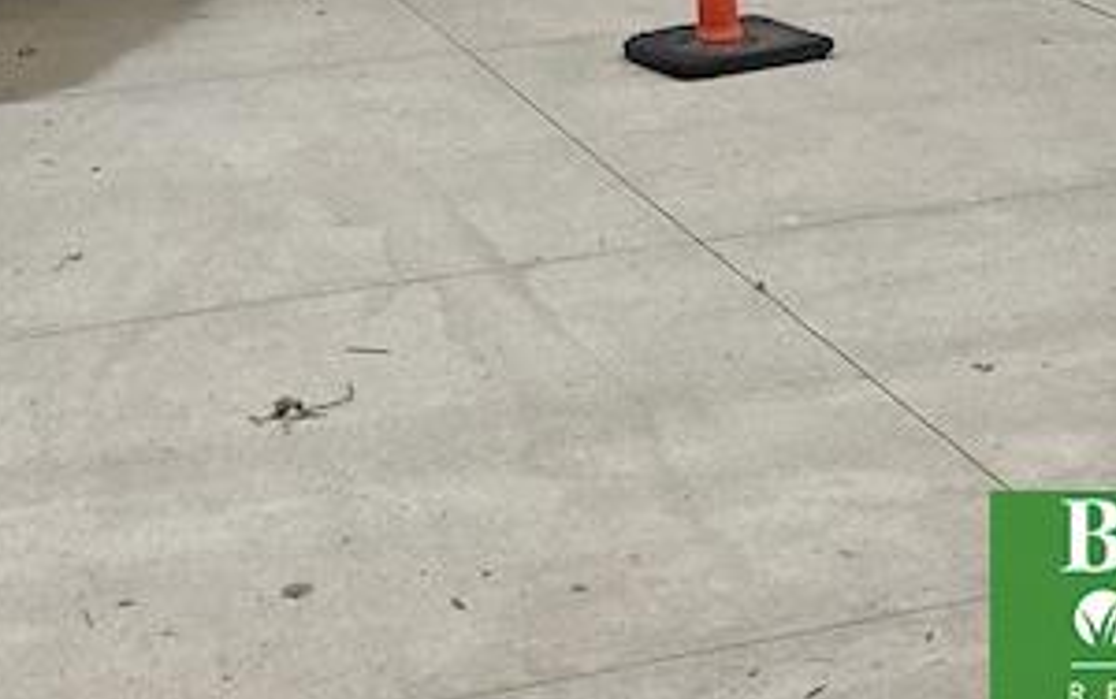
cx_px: 357
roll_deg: +2.8
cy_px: -1270
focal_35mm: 98
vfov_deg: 10.4
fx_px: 2983
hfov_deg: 21.1
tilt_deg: +14.8
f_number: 1.5
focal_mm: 5.7
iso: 50
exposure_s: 1/3165
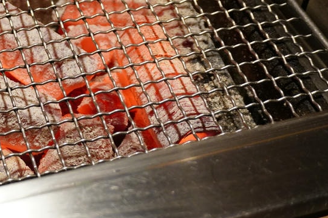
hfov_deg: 24.4
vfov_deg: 16.8
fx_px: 728
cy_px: 19
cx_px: 13
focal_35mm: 80
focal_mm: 24
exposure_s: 1/40
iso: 1250
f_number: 4.5
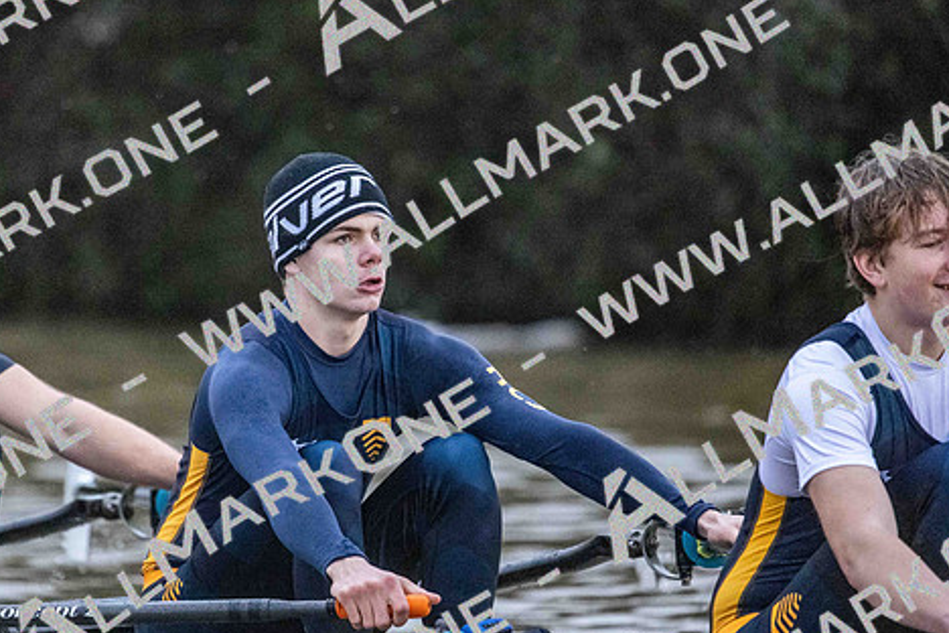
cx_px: 430
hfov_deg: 4.2
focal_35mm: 496
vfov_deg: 2.8
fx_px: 13074
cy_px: 372
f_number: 4.5
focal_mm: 400
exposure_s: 1/1600
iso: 20000
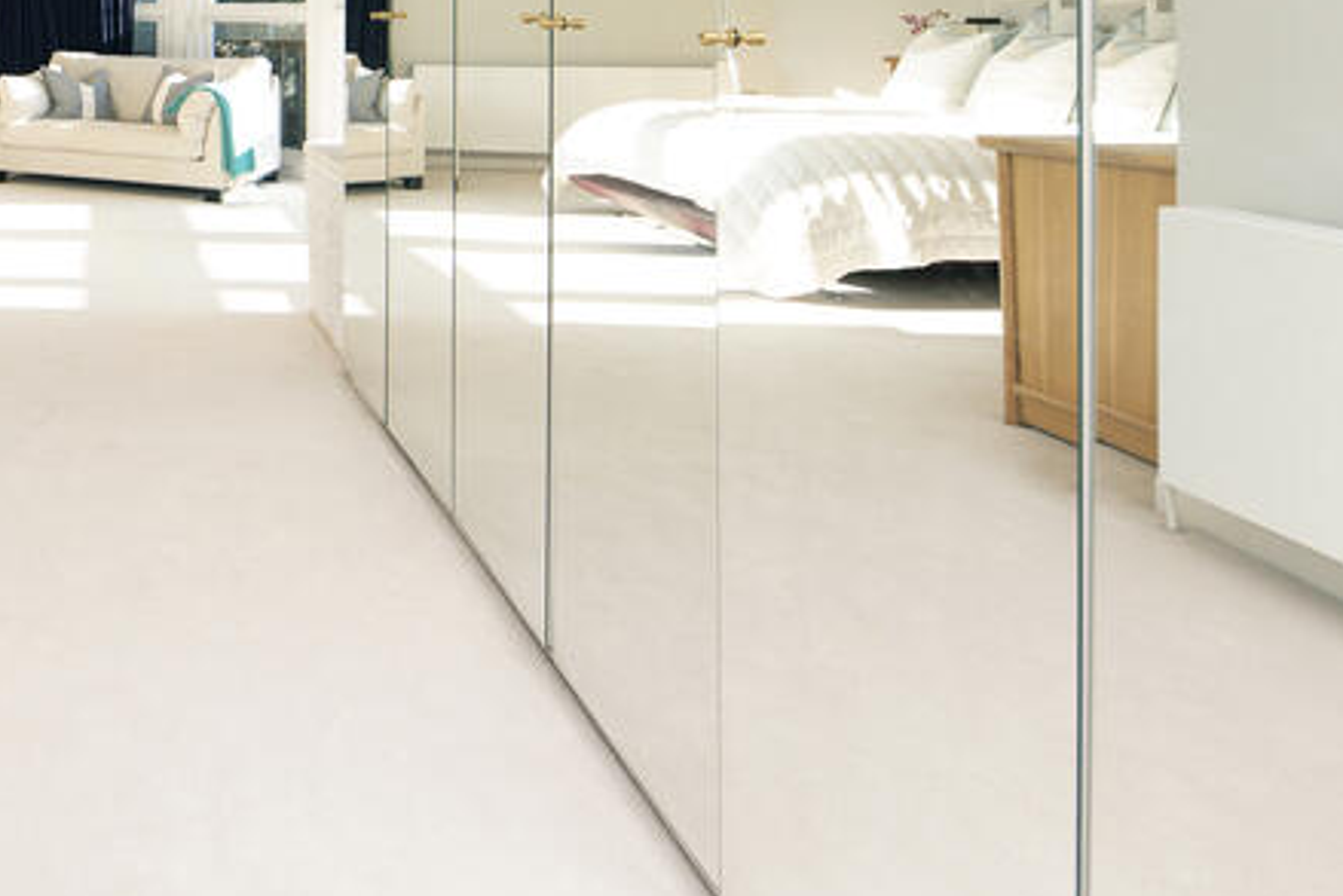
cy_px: 3
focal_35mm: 28
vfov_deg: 40.7
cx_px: -156
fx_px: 1045
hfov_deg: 46.6
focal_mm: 12
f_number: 8
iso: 200
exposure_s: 1/80
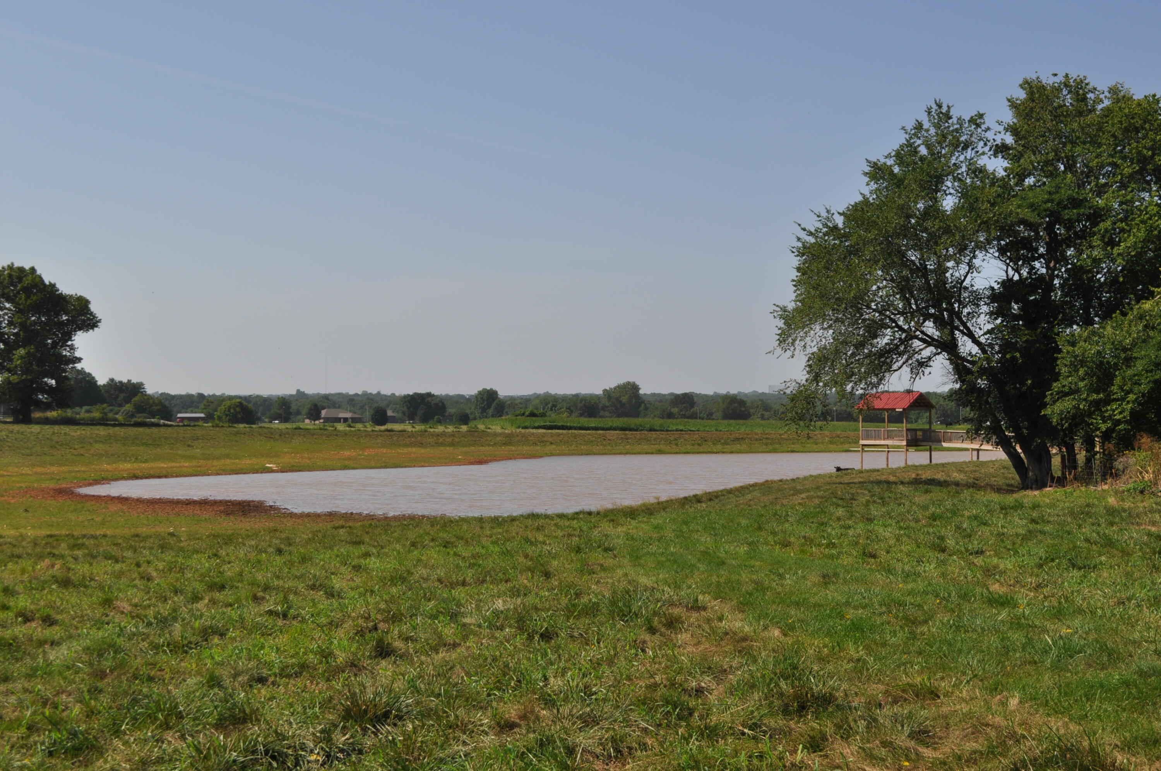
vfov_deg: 28.0
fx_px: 1546
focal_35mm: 48
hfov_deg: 41.2
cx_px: 580
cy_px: 386
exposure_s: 1/400
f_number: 10
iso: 200
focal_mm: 32
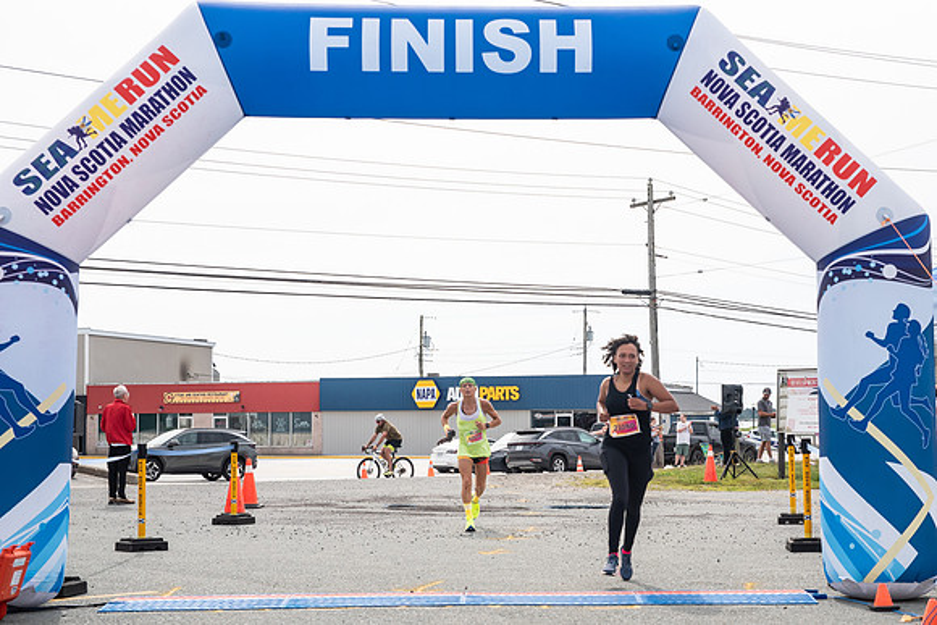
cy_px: 346
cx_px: 552
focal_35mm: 62
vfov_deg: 21.9
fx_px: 1616
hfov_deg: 32.3
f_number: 4
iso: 800
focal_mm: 52
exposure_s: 1/3200
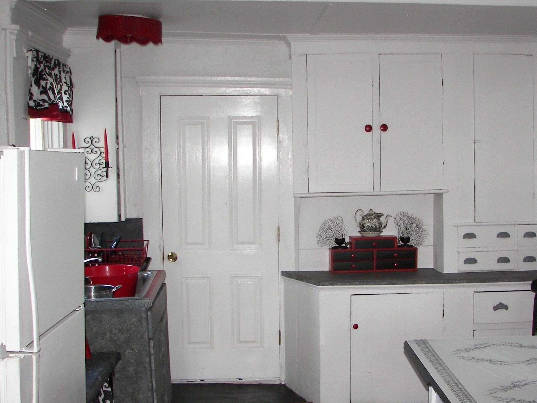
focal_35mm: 48
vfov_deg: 30.3
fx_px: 745
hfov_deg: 39.5
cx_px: 314
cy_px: 211
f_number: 2.8
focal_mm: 6
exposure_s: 1/30
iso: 100
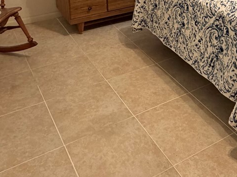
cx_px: 166
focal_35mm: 47
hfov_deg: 39.8
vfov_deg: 28.3
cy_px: -13
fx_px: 322
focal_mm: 2.22
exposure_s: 1/60
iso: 320
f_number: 2.2
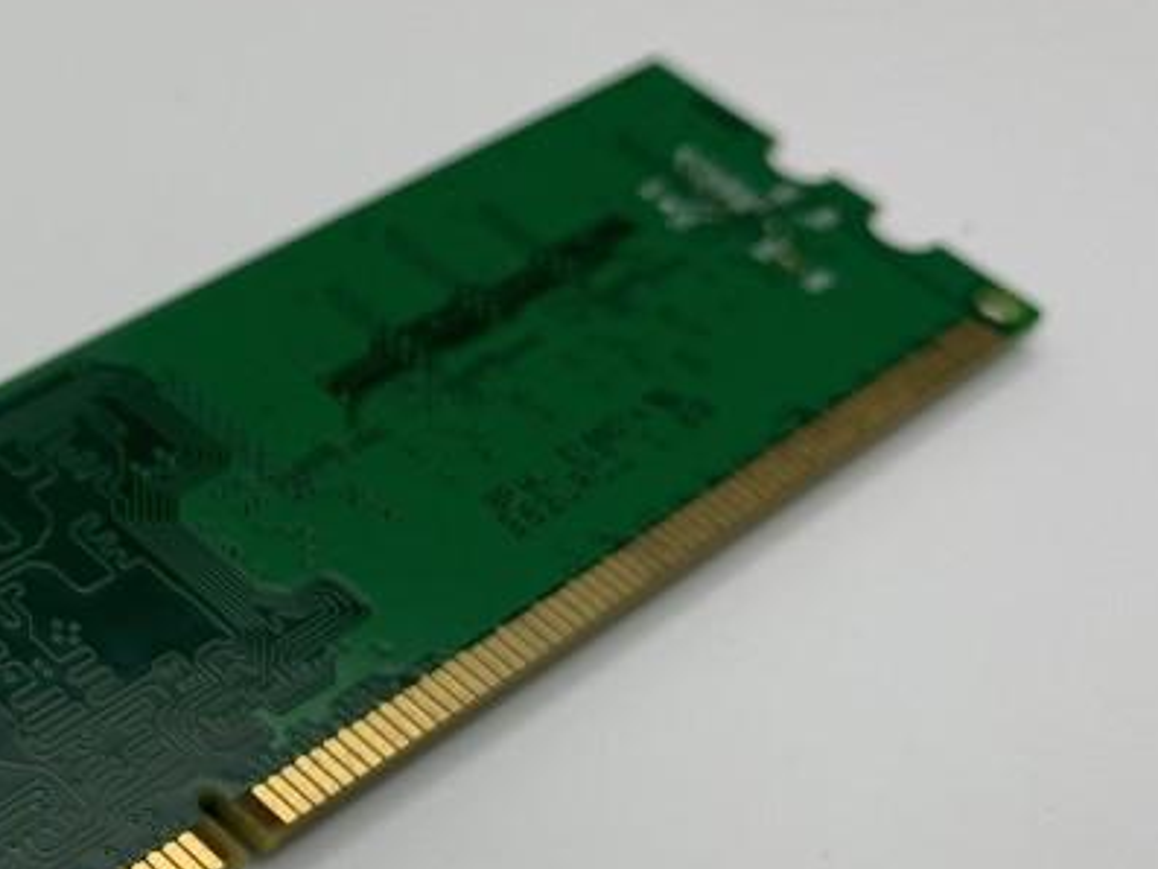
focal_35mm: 67
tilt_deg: -48.8
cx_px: -268
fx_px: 2242
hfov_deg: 25.6
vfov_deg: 21.7
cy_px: 662
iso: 25
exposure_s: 1/246
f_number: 1.8
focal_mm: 4.25
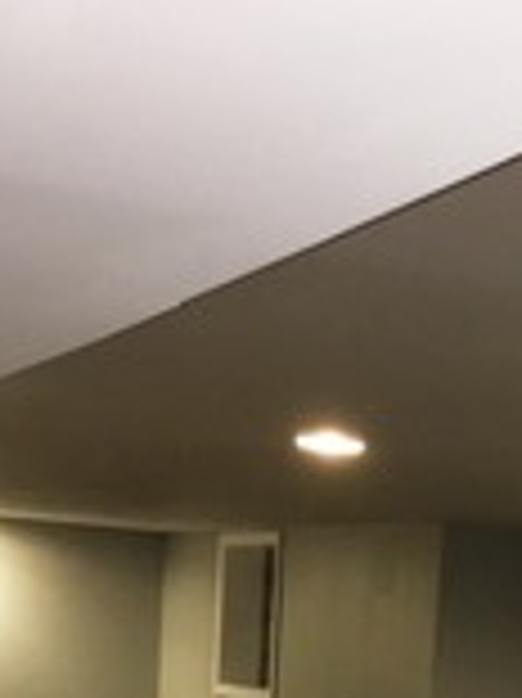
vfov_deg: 19.5
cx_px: 554
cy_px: 982
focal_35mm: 90
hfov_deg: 16.0
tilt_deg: -10.3
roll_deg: -4.1
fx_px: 1812
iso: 160
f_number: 2.2
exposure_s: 1/16
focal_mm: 4.15
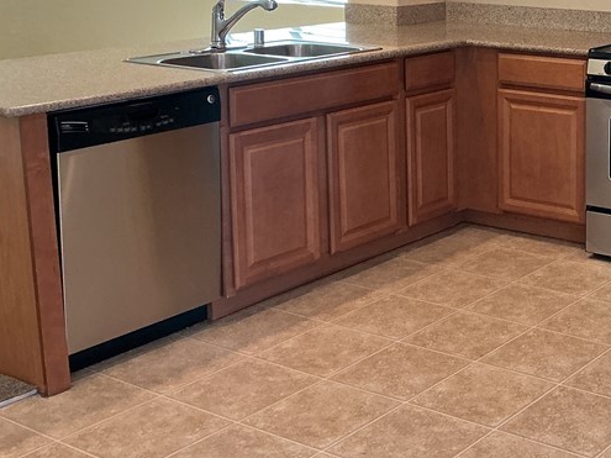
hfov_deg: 29.8
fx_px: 1059
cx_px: 626
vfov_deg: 24.0
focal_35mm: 60
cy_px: 79
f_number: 1.8
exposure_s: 1/60
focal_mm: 3
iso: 125
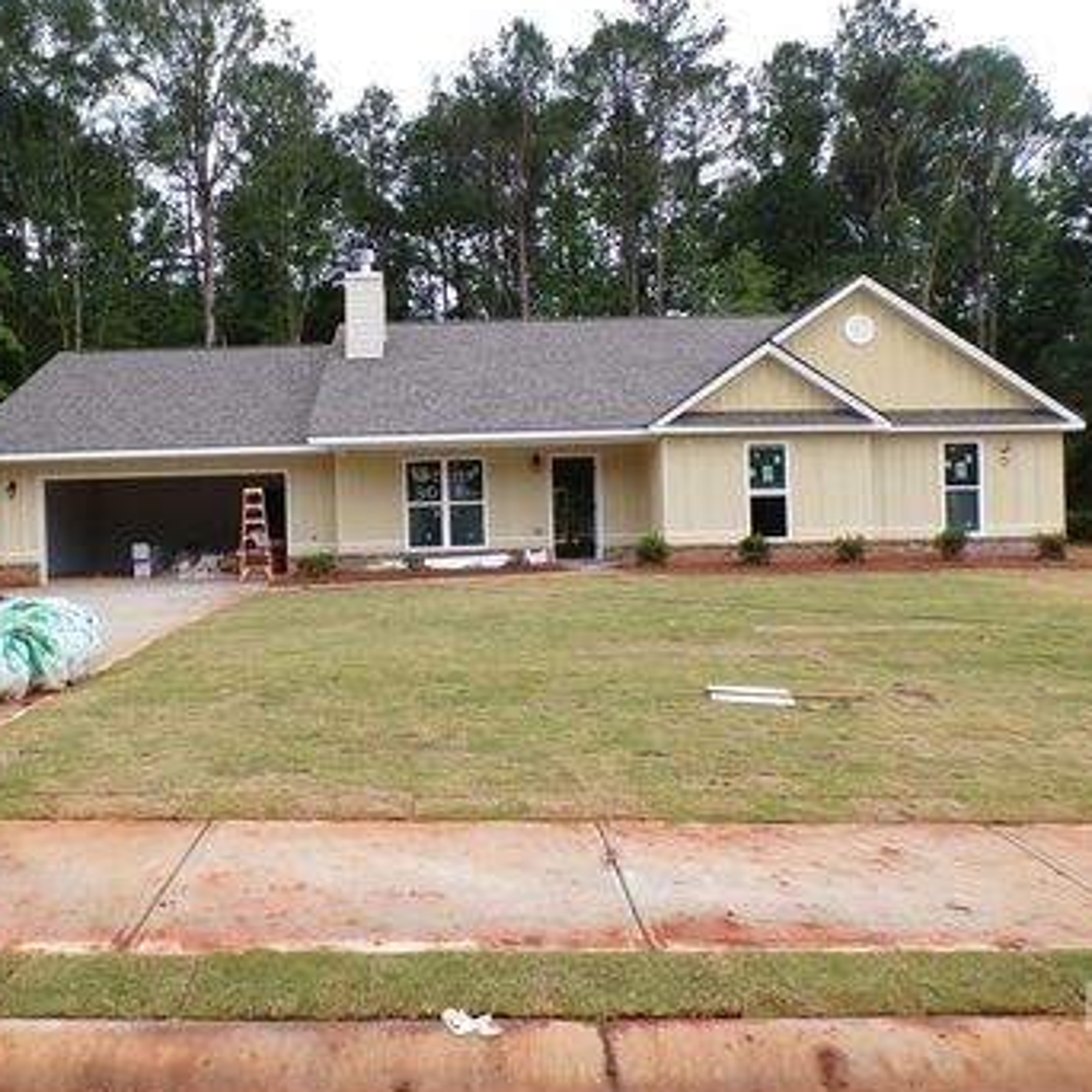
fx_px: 1106
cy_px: 532
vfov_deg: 52.5
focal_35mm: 31
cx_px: 501
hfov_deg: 52.5
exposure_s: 1/350
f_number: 4.4
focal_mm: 4.3
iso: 100
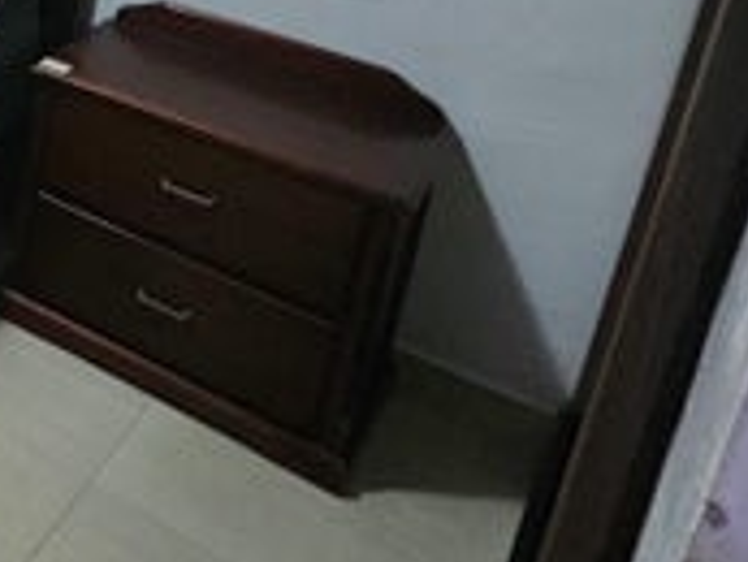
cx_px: -618
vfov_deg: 24.8
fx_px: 1038
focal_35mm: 48
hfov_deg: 22.0
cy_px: -233
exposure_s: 1/24
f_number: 2.2
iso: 640
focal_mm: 2.2
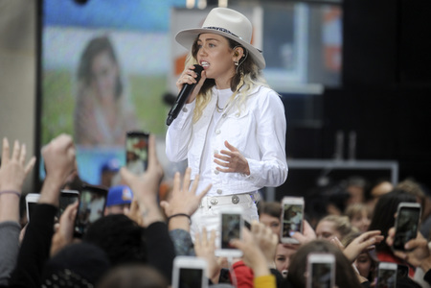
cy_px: 144
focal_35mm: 175
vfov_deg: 7.8
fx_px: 2095
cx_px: 216
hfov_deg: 11.7
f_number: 2.8
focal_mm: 175
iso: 800
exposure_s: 1/1250
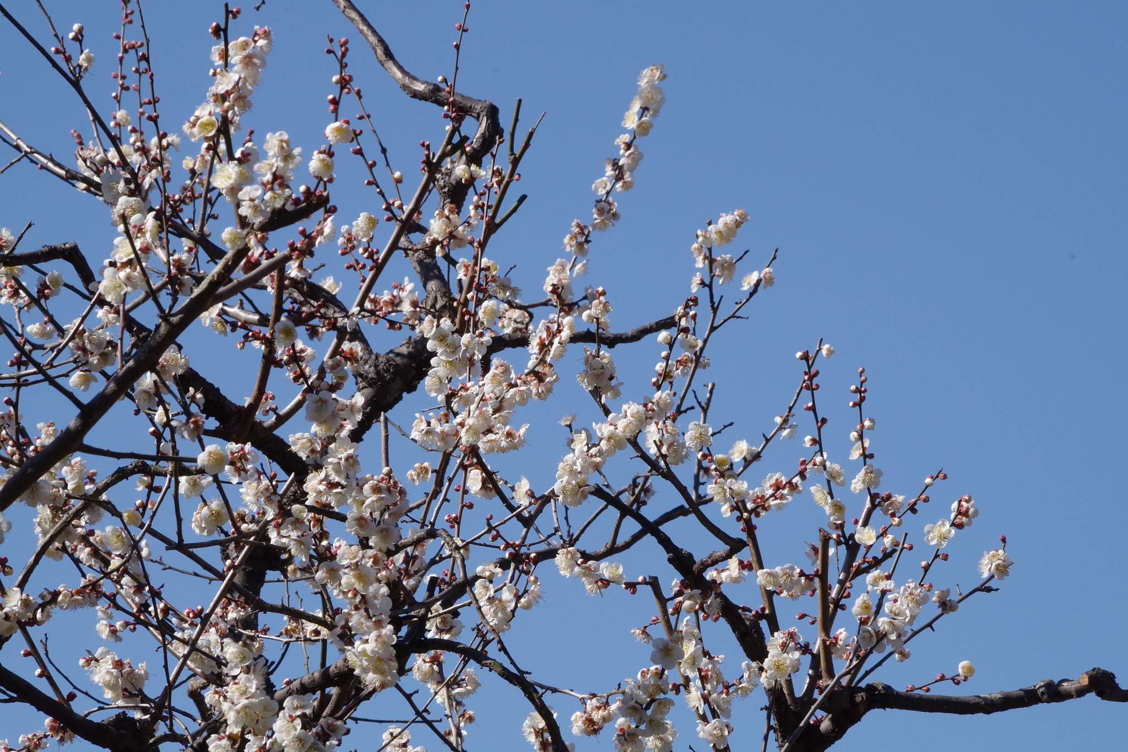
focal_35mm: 225
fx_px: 7049
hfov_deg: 9.1
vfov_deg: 6.1
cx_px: 564
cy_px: 376
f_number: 22
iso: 400
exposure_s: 1/250
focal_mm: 150
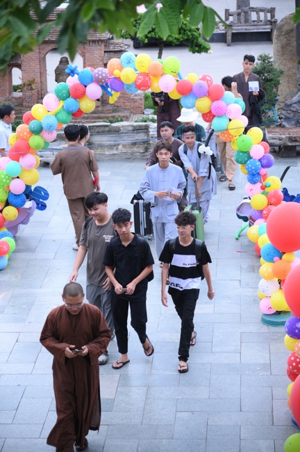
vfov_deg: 19.5
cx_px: 150
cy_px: 226
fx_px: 1315
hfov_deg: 13.0
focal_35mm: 105
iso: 200
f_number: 4
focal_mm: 105
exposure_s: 1/160
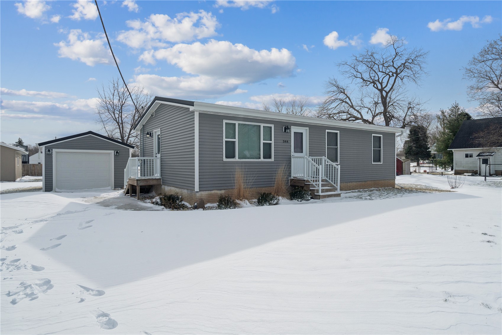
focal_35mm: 20
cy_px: 168
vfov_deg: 61.9
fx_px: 279
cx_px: 251
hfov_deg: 84.0
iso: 400
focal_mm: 20
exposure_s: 1/1250
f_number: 10
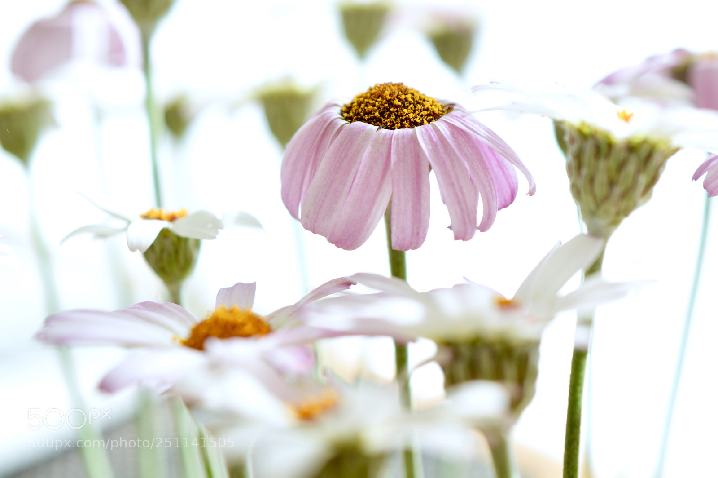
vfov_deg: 22.6
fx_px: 1196
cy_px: 239
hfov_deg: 33.4
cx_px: 359
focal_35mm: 60
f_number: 5.6
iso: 100
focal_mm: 40
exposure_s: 1/80
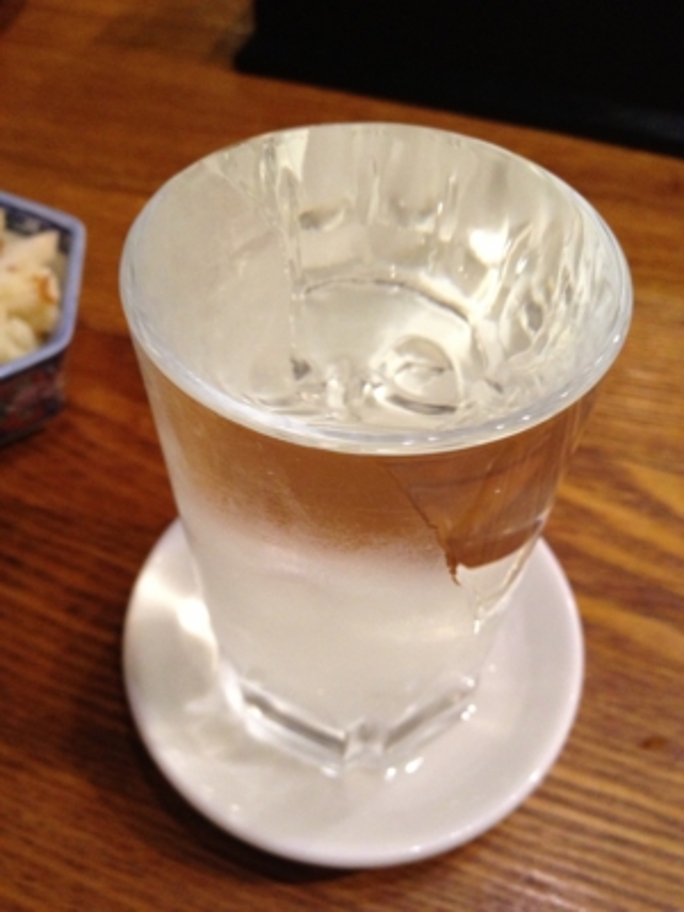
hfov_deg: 40.7
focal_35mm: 35
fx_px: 922
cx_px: 342
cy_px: 456
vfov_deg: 52.6
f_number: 2.4
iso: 320
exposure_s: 1/20
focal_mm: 4.28
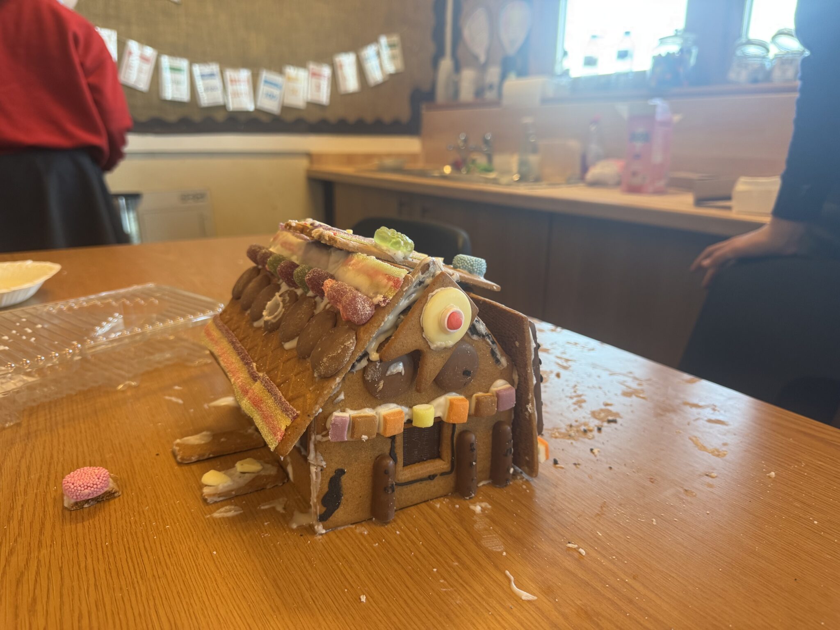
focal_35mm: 24
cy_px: 315
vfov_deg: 56.8
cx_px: 420
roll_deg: +0.0
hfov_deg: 71.6
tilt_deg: -16.3
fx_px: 582
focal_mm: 6.76
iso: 200
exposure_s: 1/100
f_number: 1.78
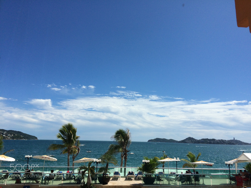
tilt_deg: +13.5
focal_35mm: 29
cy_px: 94
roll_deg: -1.1
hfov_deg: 61.7
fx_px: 210
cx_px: 126
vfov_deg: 48.2
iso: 32
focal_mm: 4.15
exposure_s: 1/4115
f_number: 2.2
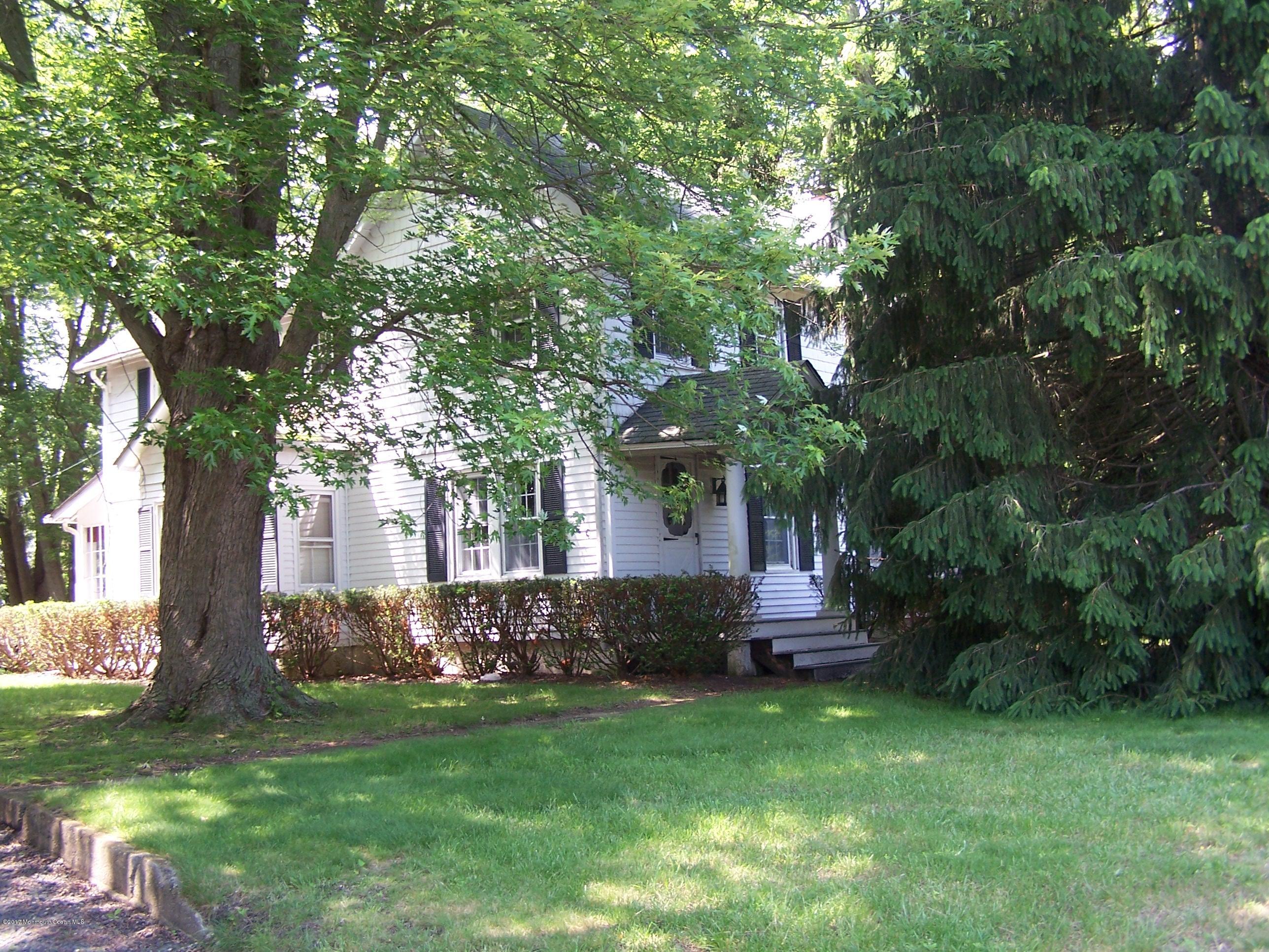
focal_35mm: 38
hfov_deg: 49.0
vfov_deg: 37.7
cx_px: 634
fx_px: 1393
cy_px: 476
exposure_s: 1/90
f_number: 2.8
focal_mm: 6.3
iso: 80
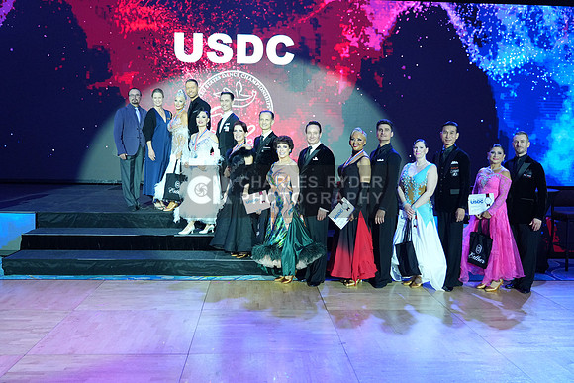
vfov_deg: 37.9
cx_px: 287
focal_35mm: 35
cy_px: 192
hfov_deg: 54.4
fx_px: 558
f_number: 4
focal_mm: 35
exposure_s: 1/200
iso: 2500
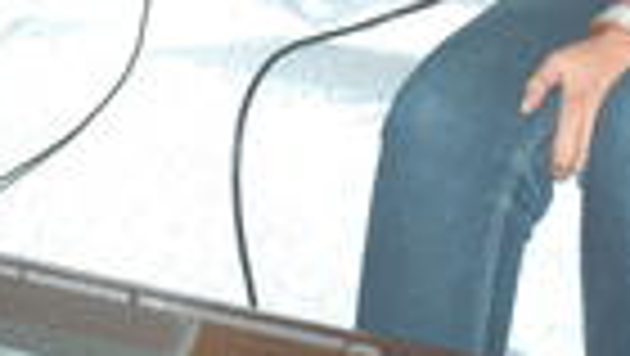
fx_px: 4263
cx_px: 356
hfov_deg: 8.5
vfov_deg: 4.7
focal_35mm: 255
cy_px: -327
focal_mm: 38
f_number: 4.5
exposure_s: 1/60
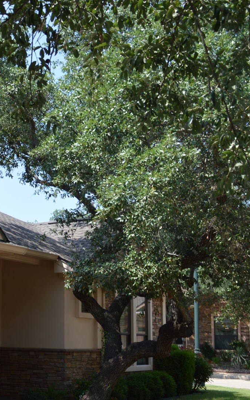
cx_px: -49
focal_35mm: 55
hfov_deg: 21.8
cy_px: 260
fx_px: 599
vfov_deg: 36.6
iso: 100
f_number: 6.3
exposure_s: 1/160
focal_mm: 18
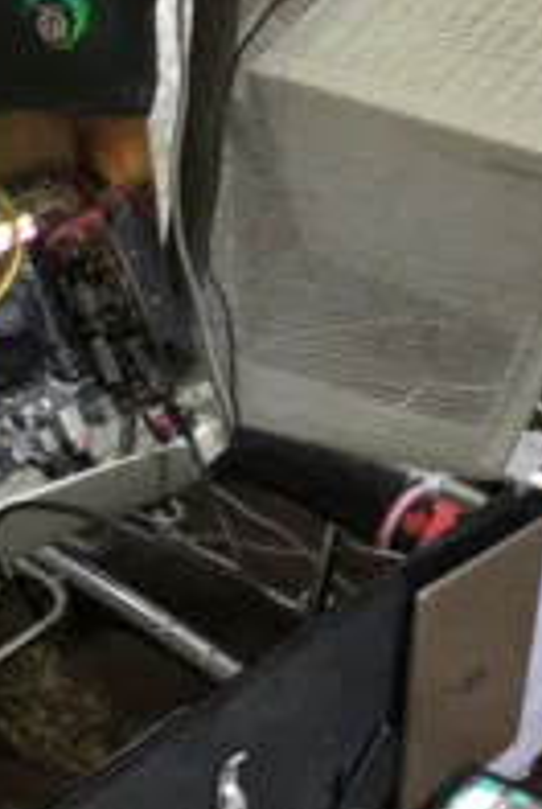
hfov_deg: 22.9
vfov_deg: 33.6
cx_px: 168
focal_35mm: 59
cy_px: 546
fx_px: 1328
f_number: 1.8
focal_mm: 4
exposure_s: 1/4
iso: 100
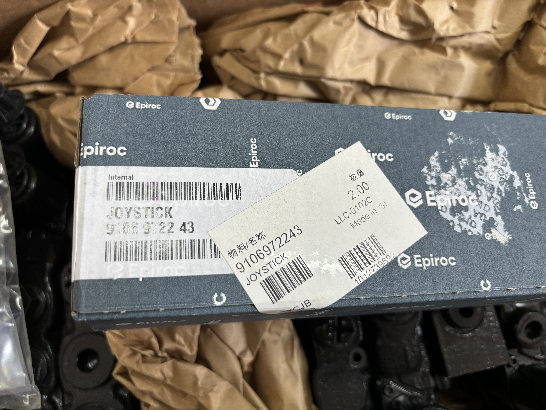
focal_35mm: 26
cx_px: 273
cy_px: 205
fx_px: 410
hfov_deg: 67.3
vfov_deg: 53.1
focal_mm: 5.96
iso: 100
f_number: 1.6
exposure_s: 1/50
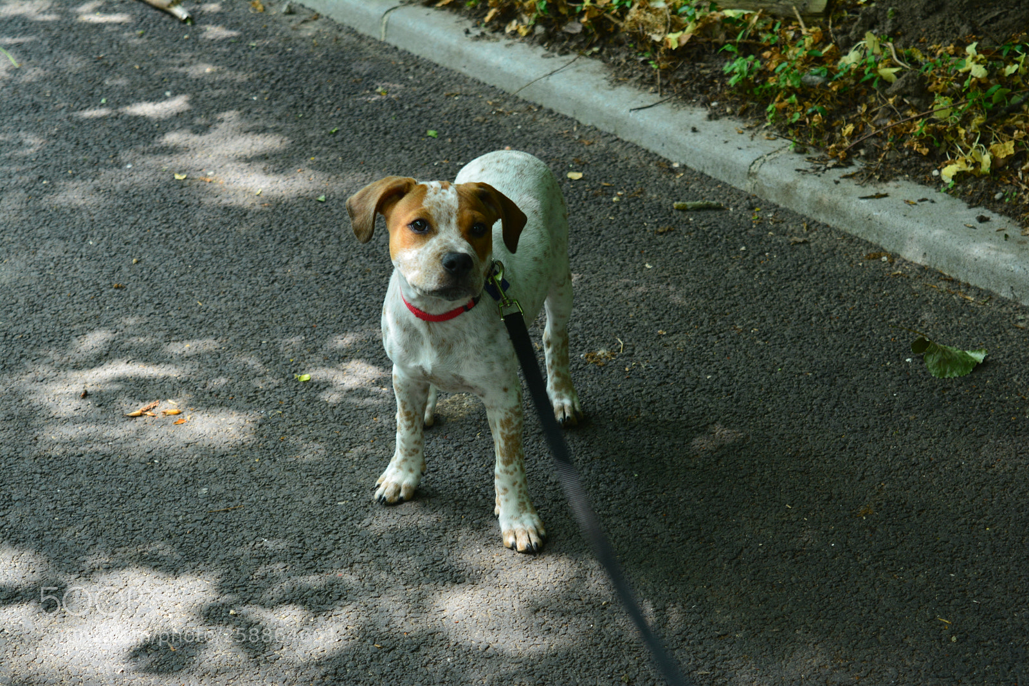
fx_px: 2357
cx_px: 514
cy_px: 343
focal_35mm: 82
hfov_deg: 24.6
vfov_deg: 16.5
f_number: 5.6
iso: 400
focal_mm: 55
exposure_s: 1/80
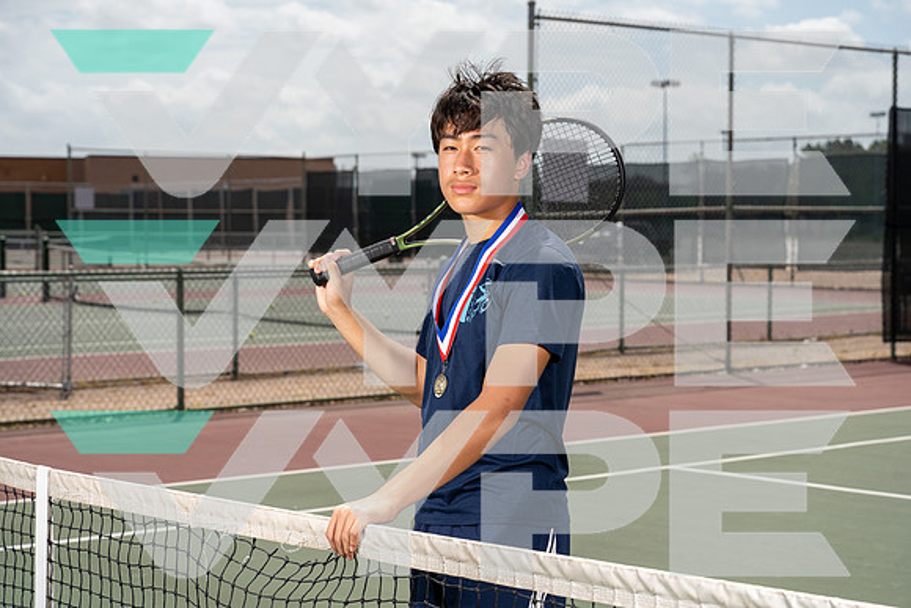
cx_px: 456
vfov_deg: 19.5
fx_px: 1772
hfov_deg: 28.8
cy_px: 304
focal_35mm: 70
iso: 250
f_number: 6.3
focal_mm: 70
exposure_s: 1/1250
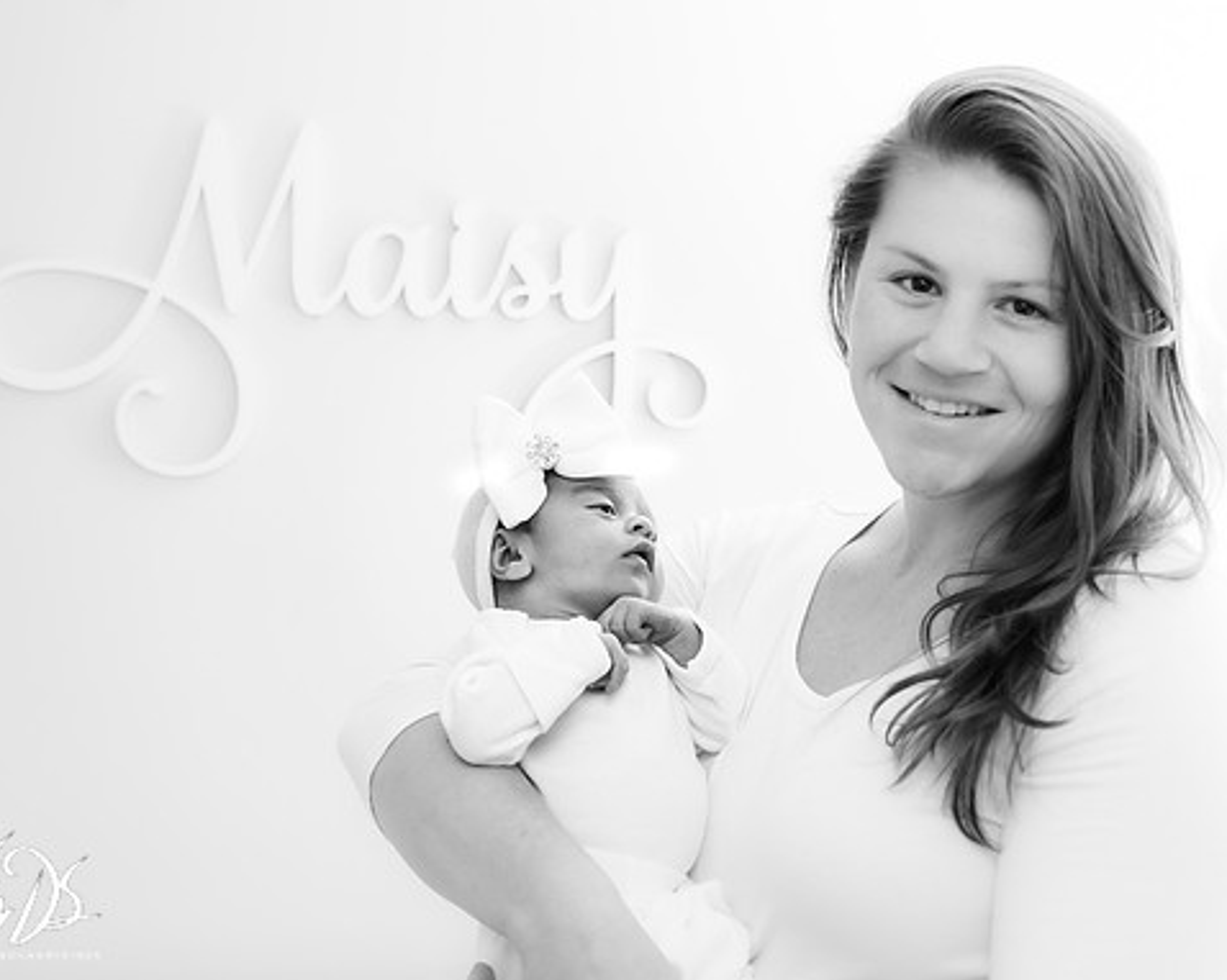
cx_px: 637
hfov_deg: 33.0
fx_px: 2069
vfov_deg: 26.7
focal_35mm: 57
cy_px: 491
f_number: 5.6
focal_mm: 50
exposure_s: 1/125
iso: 1600
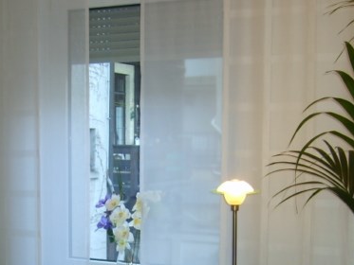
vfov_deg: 19.2
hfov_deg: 25.8
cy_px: 254
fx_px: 767
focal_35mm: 75
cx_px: 120
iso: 50
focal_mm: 5.8
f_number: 2.8
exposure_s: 1/20
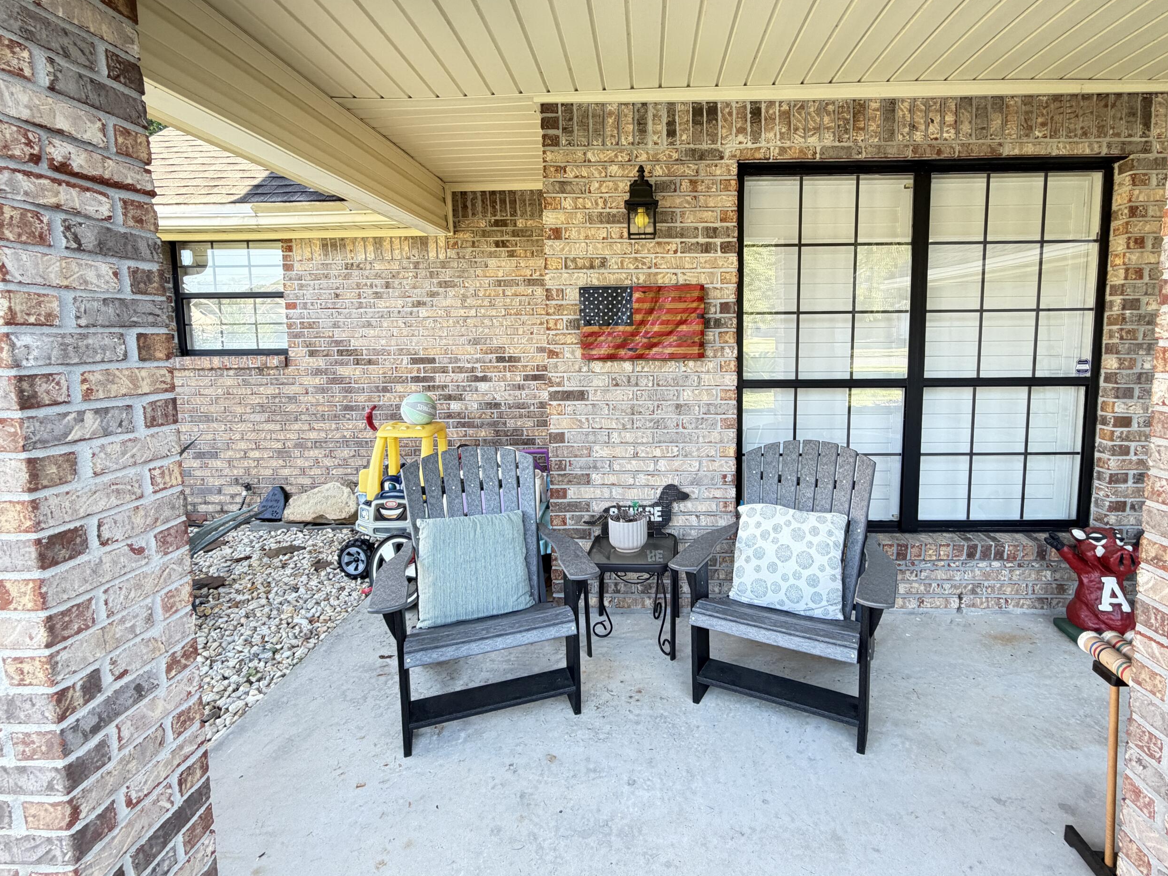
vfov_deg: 74.5
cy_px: 391
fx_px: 574
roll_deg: +0.5
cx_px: 639
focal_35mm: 17
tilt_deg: -5.7
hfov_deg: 90.8
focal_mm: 2.22
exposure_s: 1/121
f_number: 2.2
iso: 200
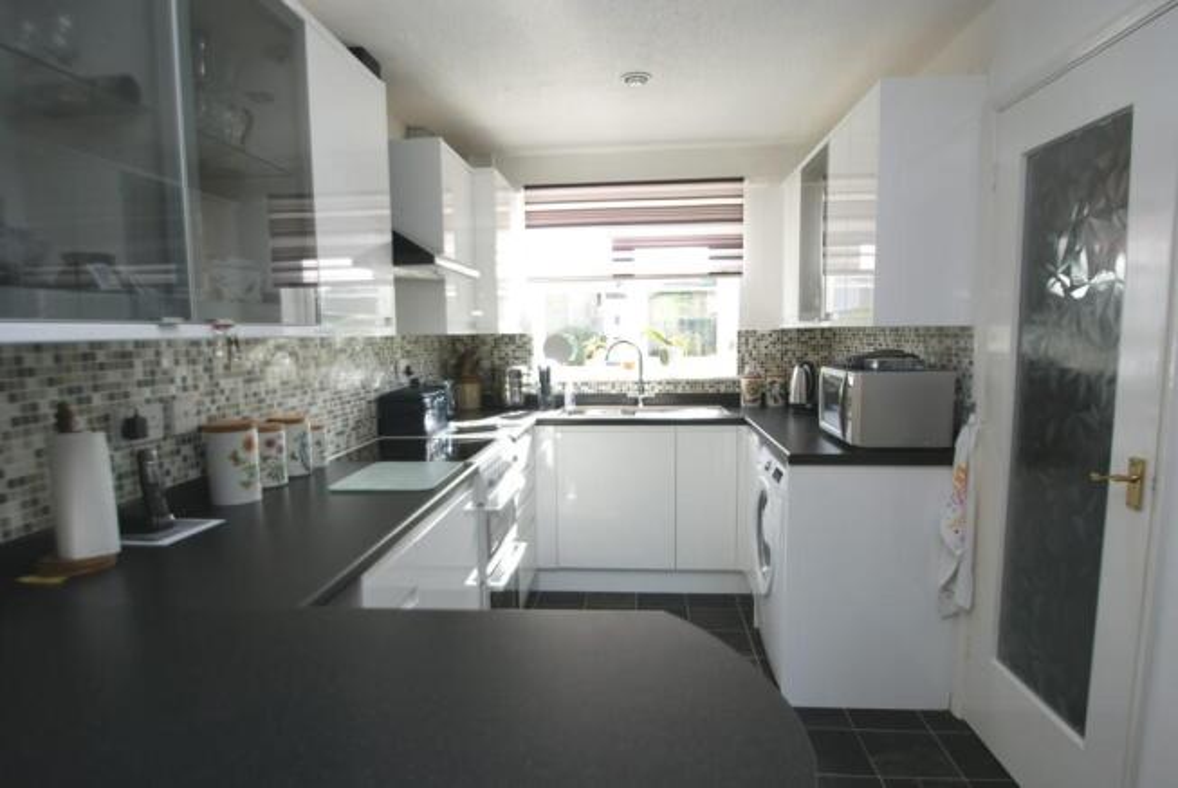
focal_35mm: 20
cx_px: 589
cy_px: 394
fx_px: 639
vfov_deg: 63.4
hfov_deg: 85.4
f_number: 4
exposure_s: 1/50
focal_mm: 13
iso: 100
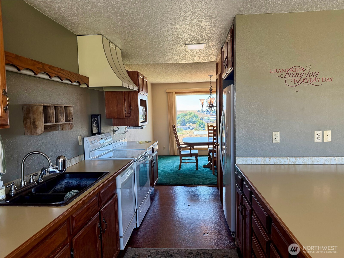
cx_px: 172
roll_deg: +1.3
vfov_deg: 56.8
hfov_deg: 71.6
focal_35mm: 24
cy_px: 129
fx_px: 239
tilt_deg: -3.4
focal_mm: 6.76
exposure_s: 1/217
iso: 160
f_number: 1.78
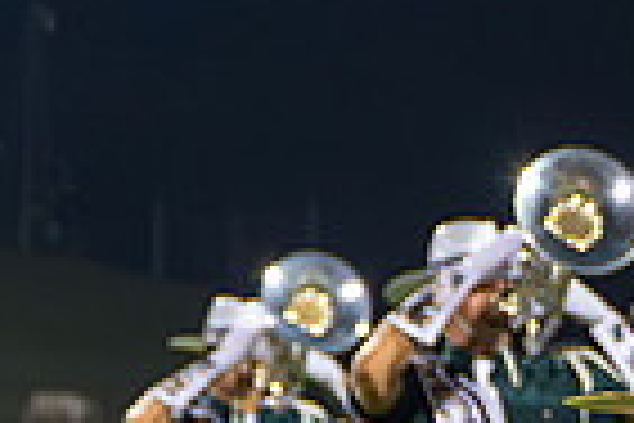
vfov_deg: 3.8
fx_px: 6287
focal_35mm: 357
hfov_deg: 5.6
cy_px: 3
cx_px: 1285
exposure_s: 1/160
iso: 2500
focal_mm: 78
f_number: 5.3
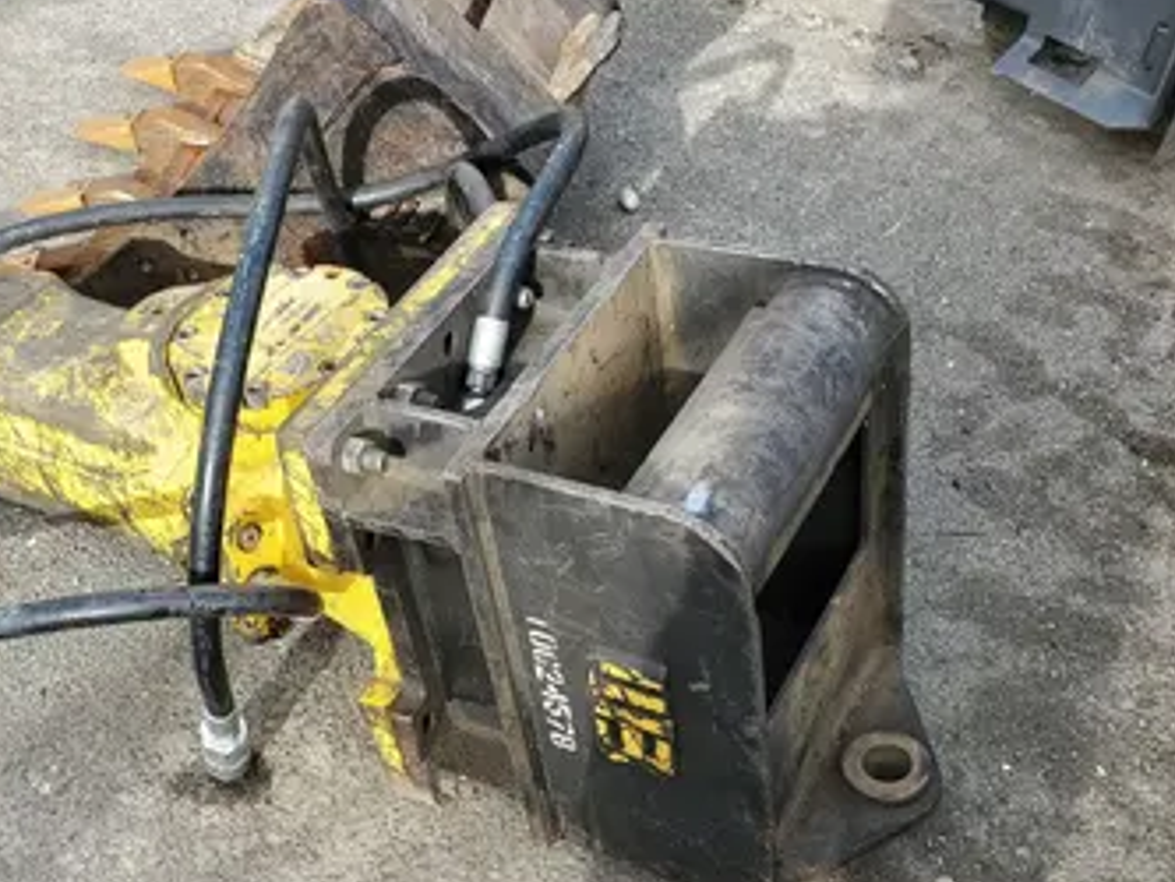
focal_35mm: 43
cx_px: 498
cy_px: 587
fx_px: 1460
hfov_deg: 43.7
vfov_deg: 33.3
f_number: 2.4
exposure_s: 1/396
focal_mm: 4.3
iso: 50
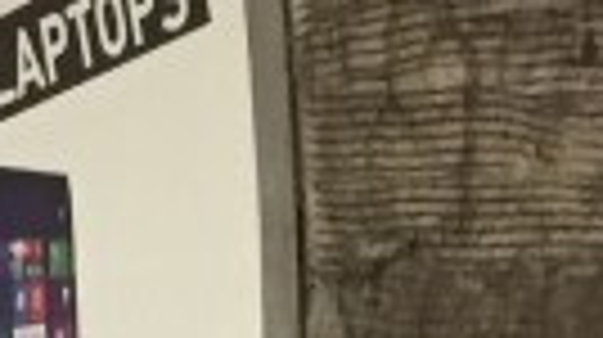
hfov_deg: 8.7
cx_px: -306
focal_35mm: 242
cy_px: 1370
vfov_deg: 4.6
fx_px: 3865
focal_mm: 4.15
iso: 250
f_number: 2.2
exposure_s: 1/30
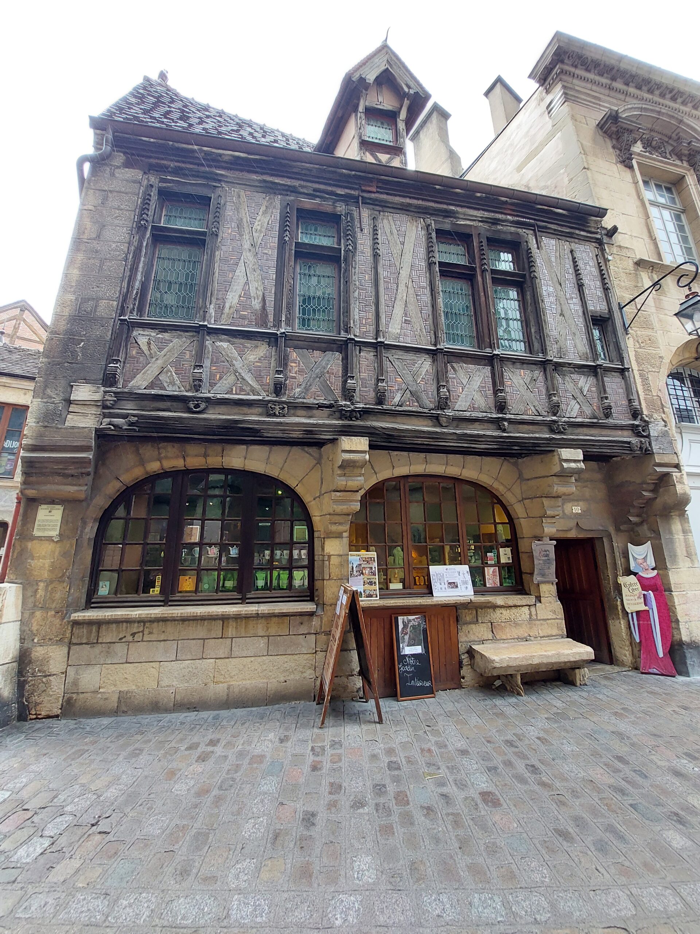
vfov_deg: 106.2
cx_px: 350
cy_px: 467
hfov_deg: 89.9
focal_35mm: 13
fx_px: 351
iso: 100
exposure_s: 1/50
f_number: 2.2
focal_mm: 1.74
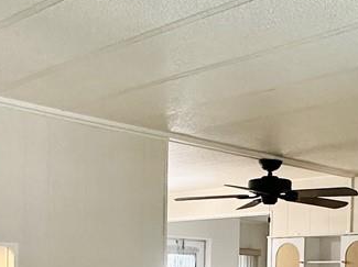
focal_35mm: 69
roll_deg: -1.3
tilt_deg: -2.8
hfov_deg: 28.2
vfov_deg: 20.1
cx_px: 178
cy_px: 309
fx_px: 713
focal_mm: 2.22
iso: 320
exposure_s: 1/120
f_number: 2.2
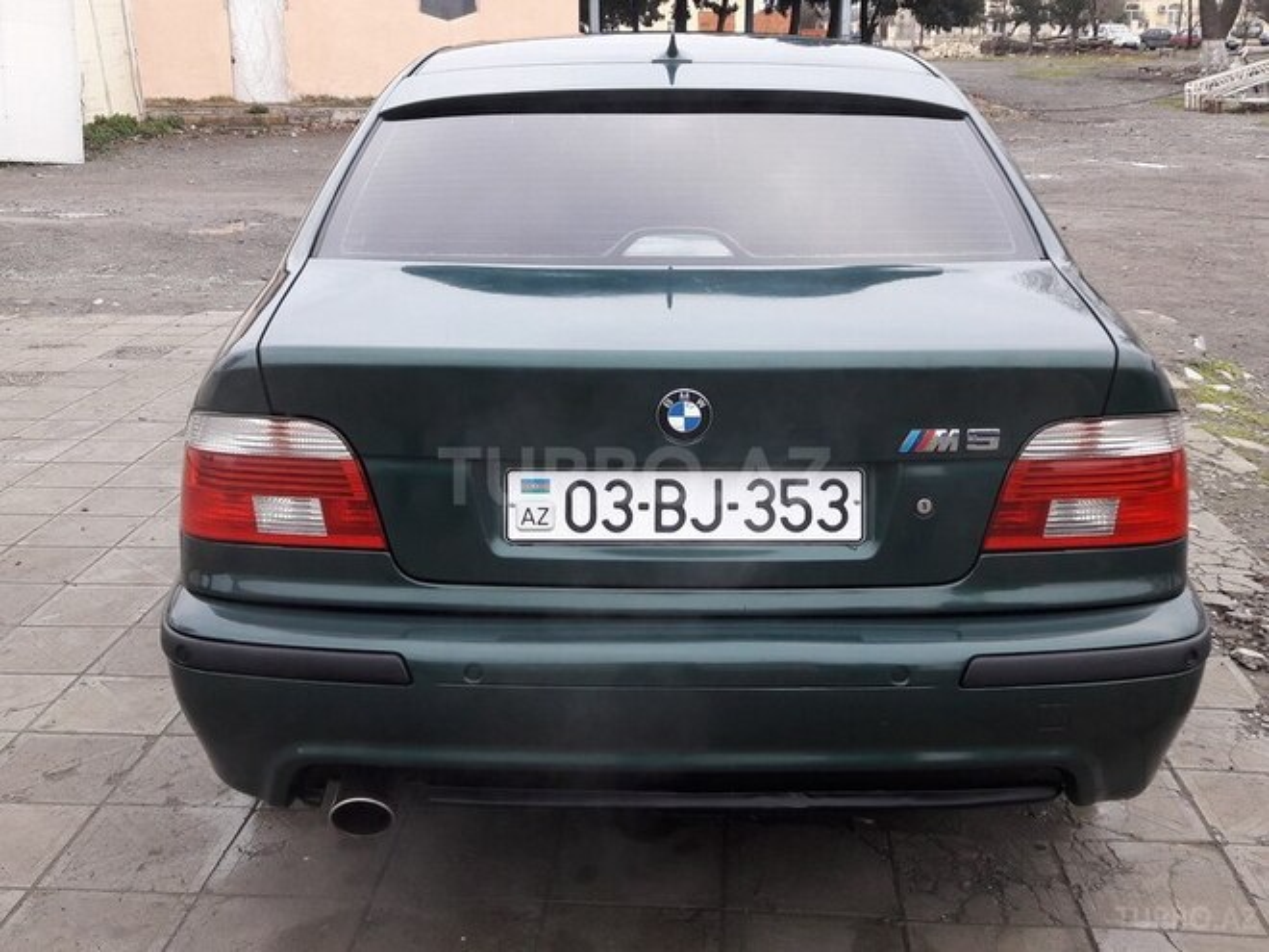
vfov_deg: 49.7
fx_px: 1026
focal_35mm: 28
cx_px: 634
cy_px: 476
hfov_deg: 63.4
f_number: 1.9
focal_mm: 3.7
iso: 64
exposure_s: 1/100
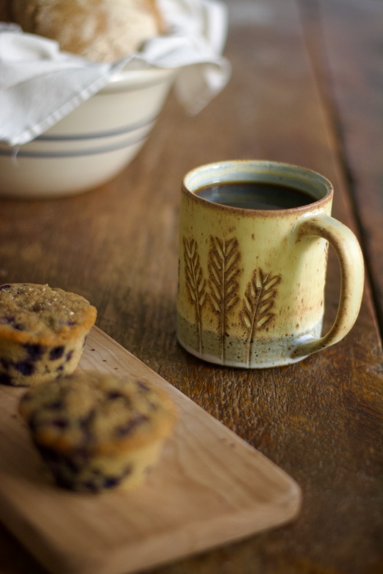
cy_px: 287
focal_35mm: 75
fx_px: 1197
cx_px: 192
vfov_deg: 27.0
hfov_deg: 18.2
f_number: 1.8
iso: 800
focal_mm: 50
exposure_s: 1/250
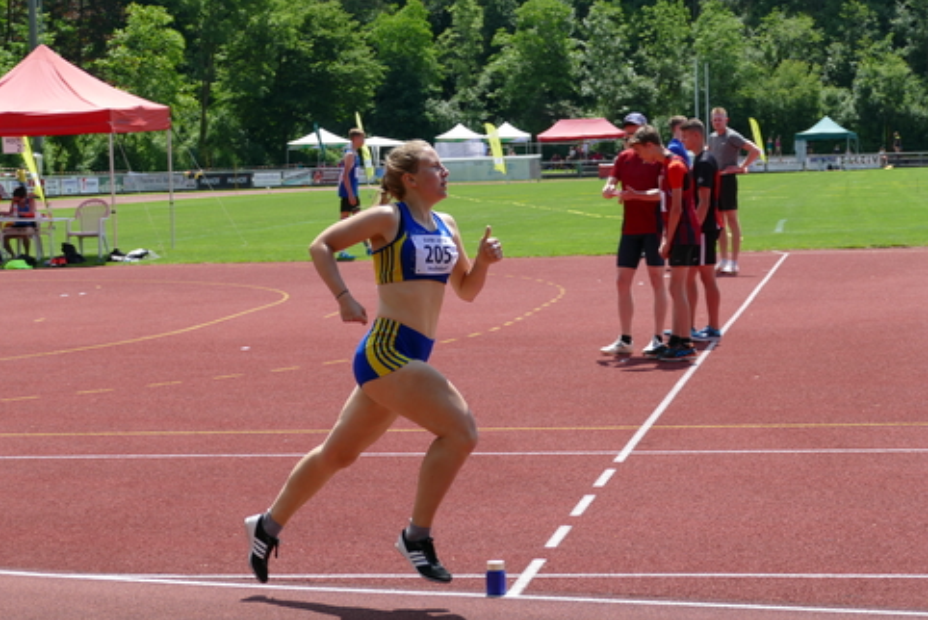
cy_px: 341
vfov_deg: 13.3
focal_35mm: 103
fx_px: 2657
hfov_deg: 19.8
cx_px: 452
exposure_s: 1/800
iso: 125
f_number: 3.8
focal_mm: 33.51
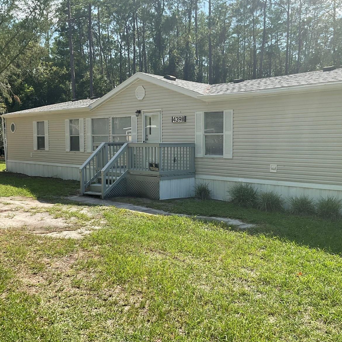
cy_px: 169
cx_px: 192
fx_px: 391
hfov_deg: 47.1
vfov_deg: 47.2
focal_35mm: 35
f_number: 1.8
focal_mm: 3
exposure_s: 1/997
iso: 16
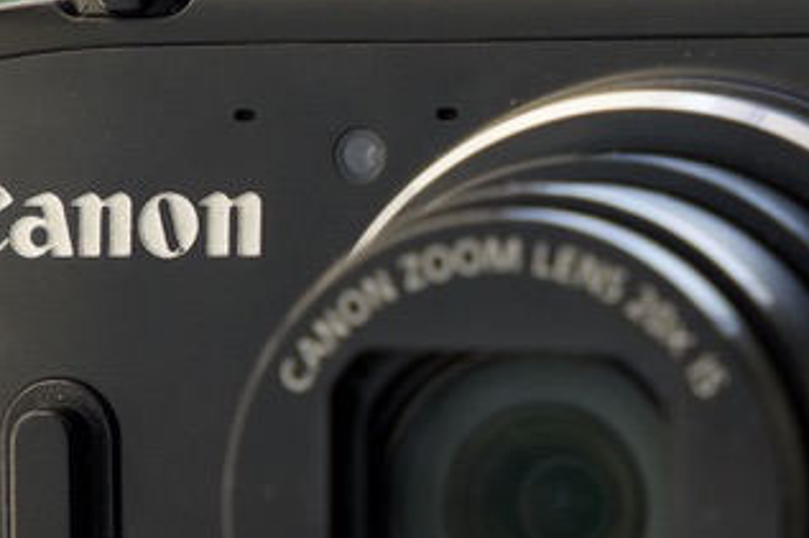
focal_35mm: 360
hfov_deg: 5.7
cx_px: 610
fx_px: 8085
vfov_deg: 3.8
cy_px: 204
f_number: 5.6
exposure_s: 1/250
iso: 500
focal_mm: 70
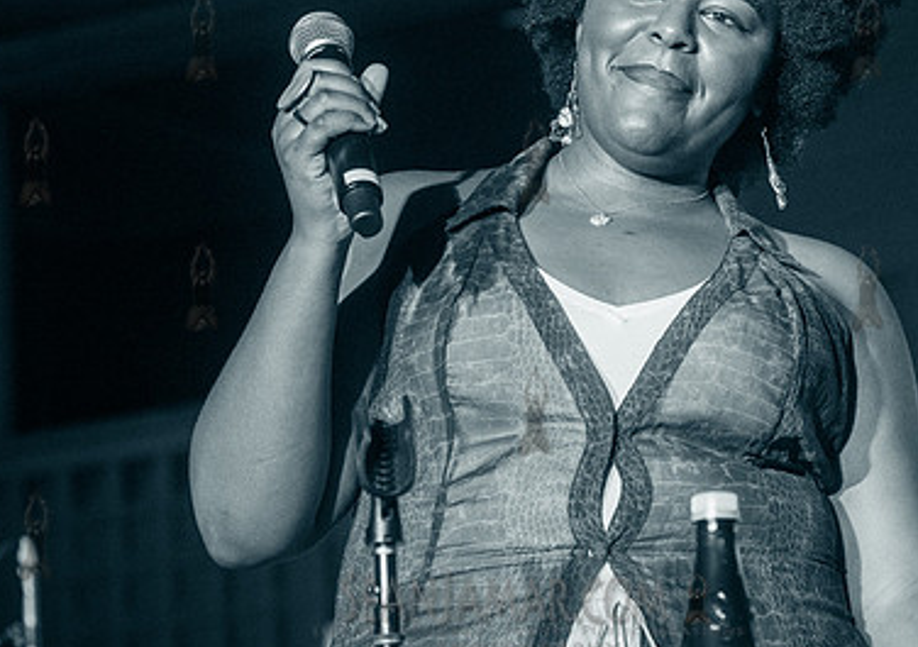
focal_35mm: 151
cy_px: 179
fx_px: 3919
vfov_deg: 9.4
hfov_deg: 13.3
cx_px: 624
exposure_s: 1/500
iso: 6400
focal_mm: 80
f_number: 4.5
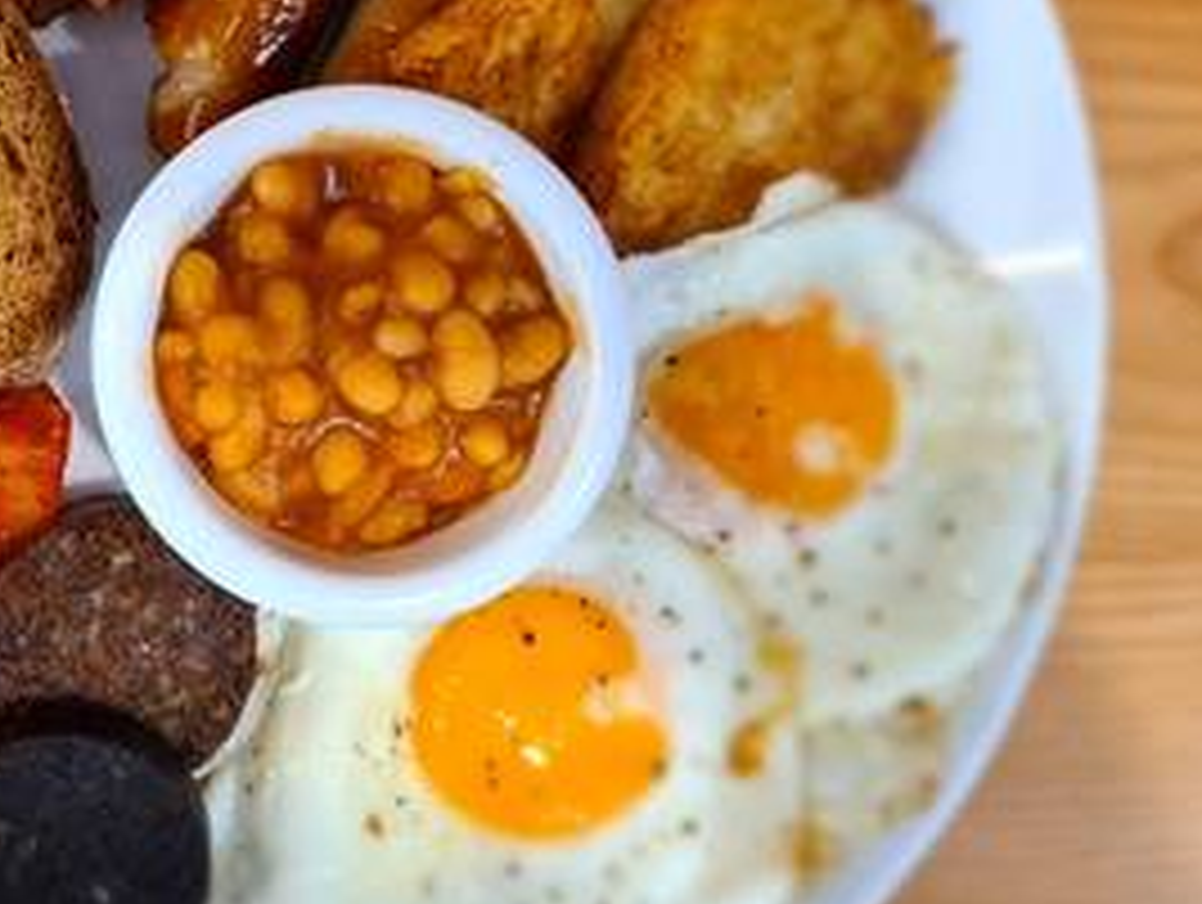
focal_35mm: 57
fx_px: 1982
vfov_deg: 25.5
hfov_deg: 32.4
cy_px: 256
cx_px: 167
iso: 200
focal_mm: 5.4
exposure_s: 1/50
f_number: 1.8
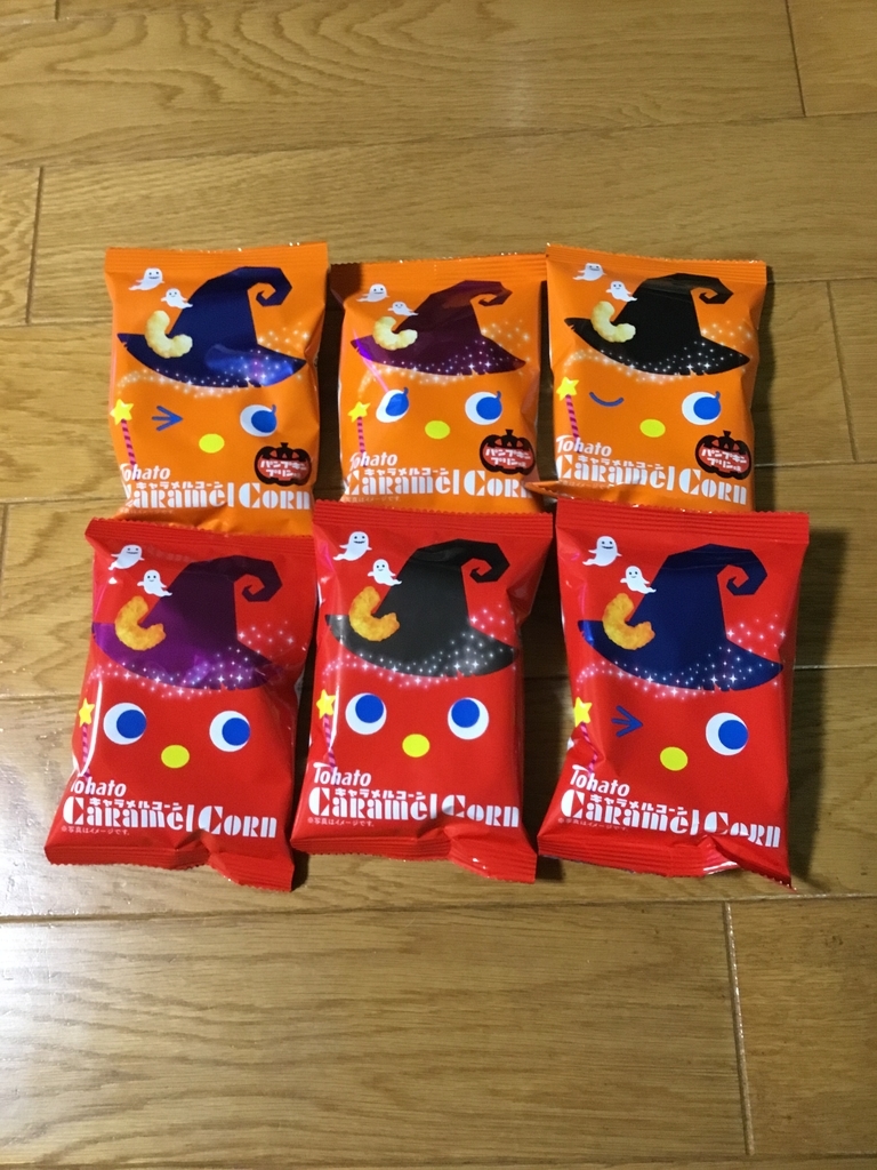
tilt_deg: -72.7
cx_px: 438
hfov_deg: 45.4
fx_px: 1047
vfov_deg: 58.4
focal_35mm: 31
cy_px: 585
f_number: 2.4
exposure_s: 1/15
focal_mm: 3.3
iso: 200
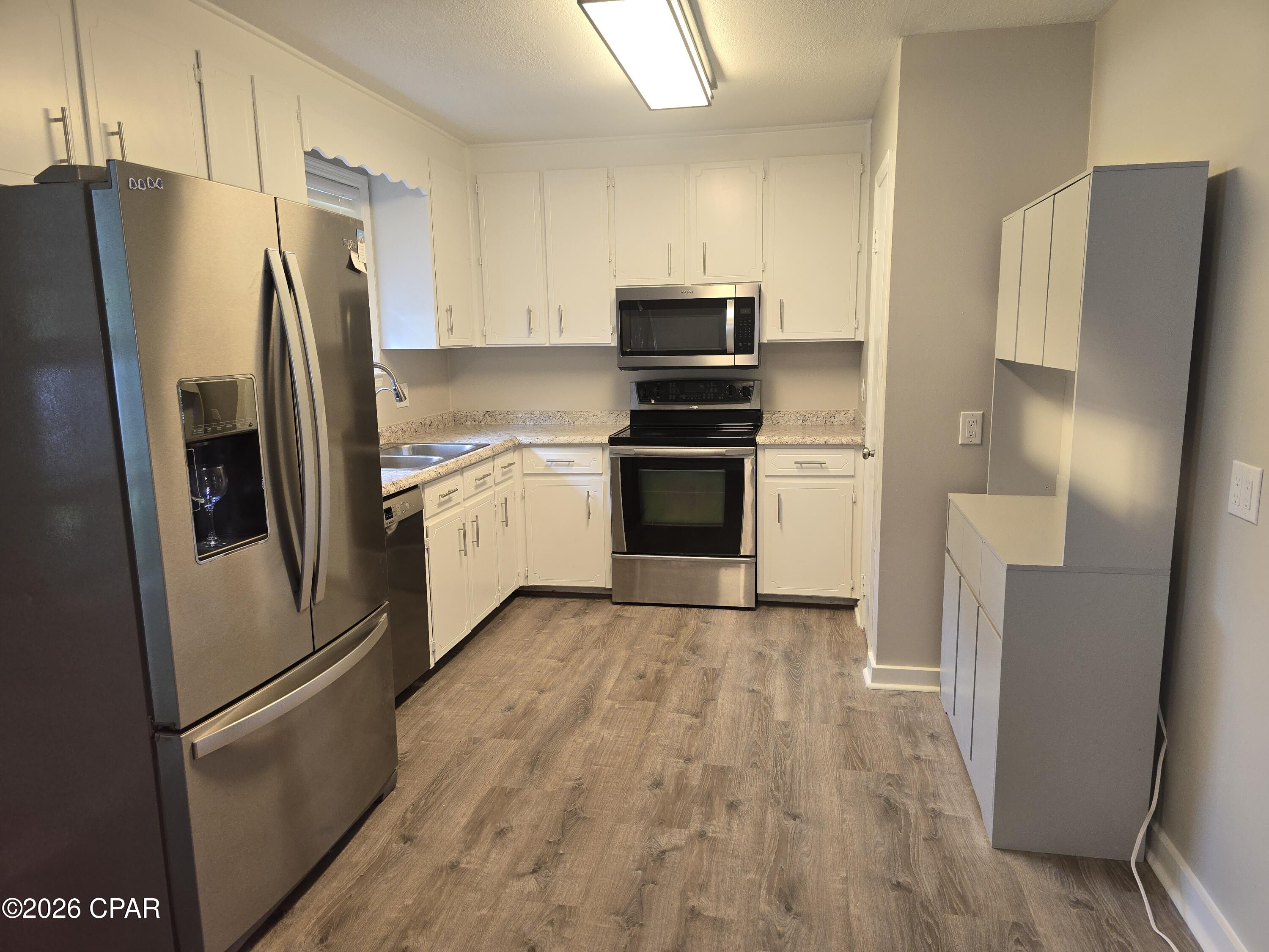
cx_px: 634
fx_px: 843
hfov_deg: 73.9
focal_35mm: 23
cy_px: 476
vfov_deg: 58.9
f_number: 1.7
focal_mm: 6.3
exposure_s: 1/60
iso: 100
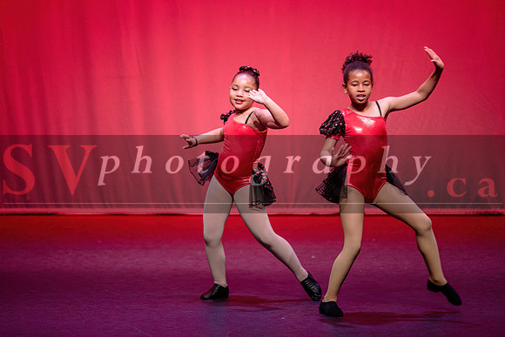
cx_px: 243
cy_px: 152
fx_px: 3390
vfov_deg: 5.7
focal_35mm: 242
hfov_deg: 8.5
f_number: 2.8
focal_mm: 200
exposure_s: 1/400
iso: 1250
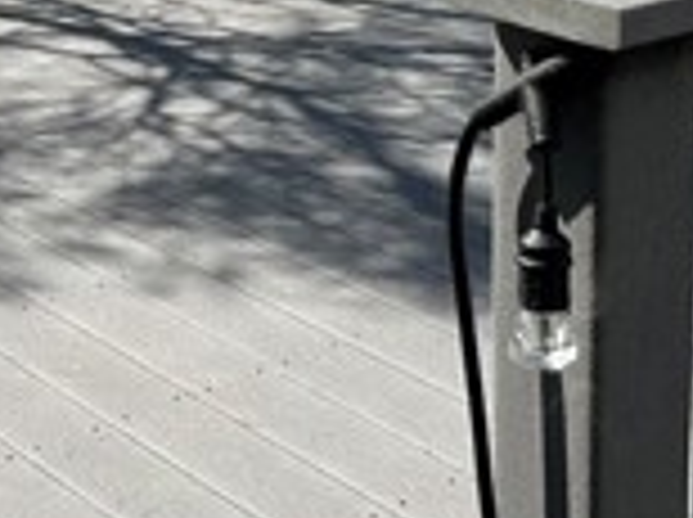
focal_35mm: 100
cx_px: 166
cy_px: 9
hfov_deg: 19.5
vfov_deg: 14.5
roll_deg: +0.9
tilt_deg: -15.5
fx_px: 1999
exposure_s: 1/4762
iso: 80
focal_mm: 6.86
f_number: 1.78
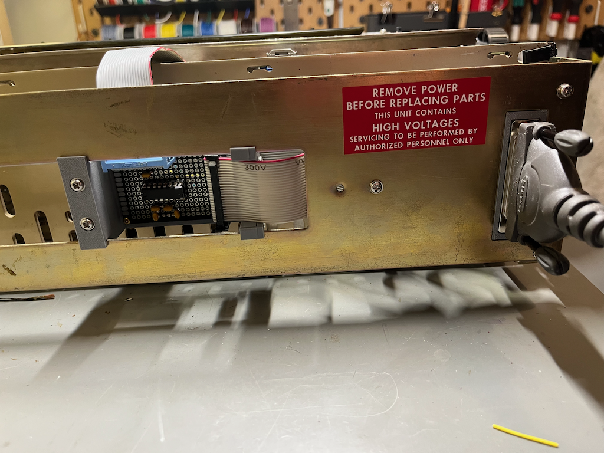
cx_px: 302
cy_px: 226
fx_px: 454
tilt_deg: -22.6
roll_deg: +3.2
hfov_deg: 67.3
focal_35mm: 26
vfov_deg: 53.1
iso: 160
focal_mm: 5.1
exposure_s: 1/60
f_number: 1.6
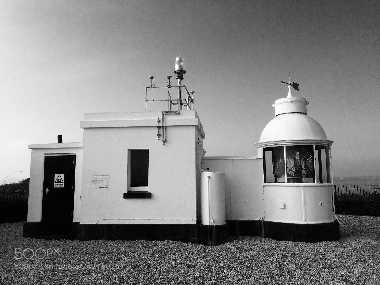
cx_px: 190
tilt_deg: +6.7
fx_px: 318
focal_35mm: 29
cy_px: 142
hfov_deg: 61.7
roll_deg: -0.4
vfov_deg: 48.2
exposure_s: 1/2053
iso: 32
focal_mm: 4.15
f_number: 2.2
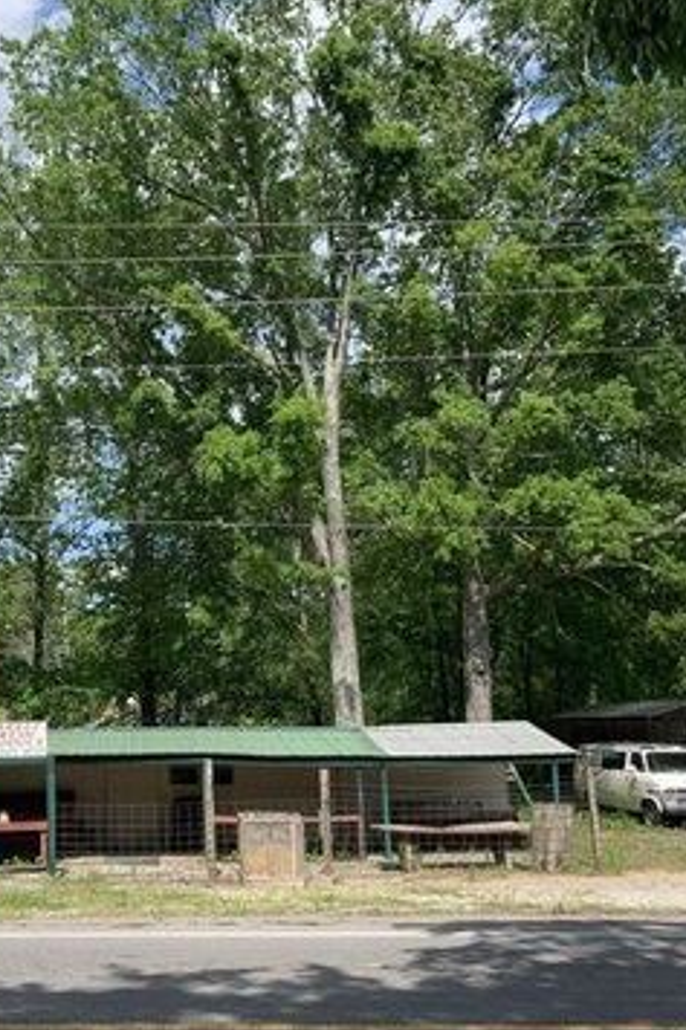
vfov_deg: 50.7
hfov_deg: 33.8
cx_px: 124
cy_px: 537
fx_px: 1087
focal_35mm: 38
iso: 25
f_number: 1.8
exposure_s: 1/1634
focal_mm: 4.25
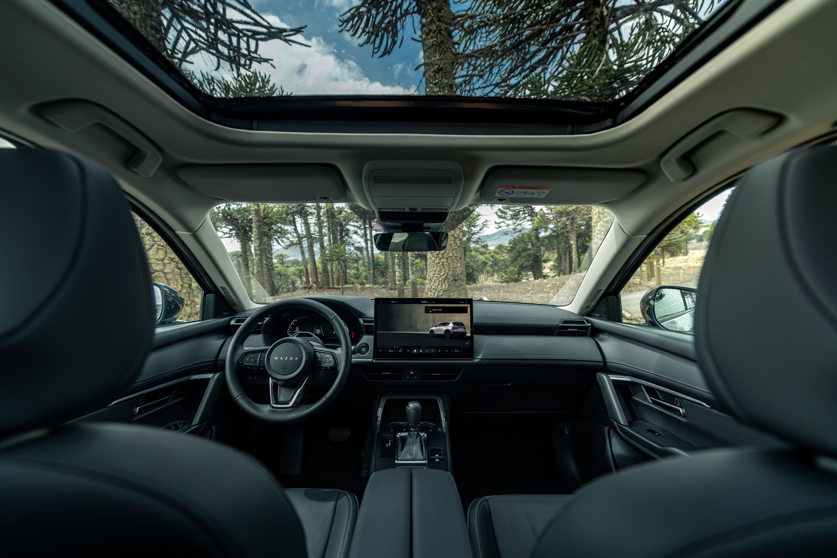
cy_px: 279
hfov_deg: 104.3
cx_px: 418
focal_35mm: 14
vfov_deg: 81.2
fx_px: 325
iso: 200
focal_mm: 14
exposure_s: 1/400
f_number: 2.8
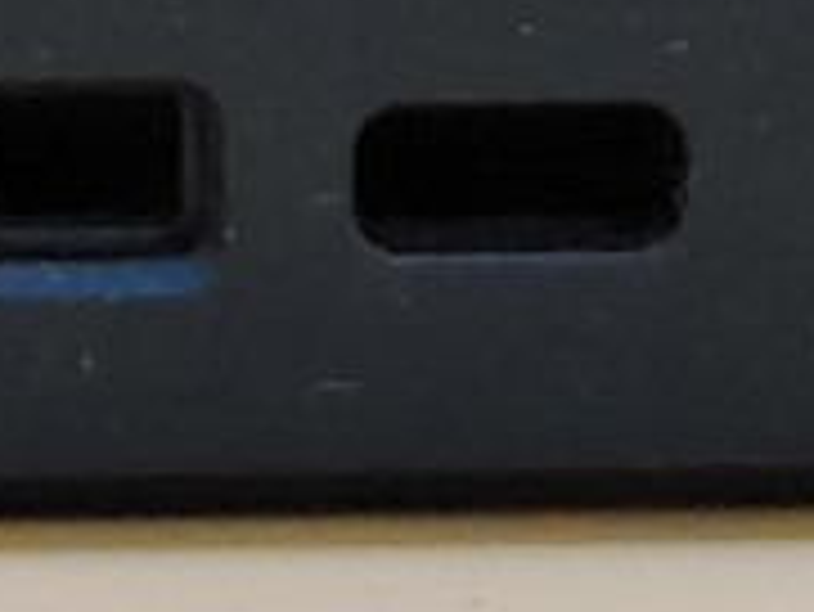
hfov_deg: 7.5
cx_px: -319
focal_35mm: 262
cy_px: -990
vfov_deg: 5.4
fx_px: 6165
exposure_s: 1/63
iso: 50
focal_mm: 4.36
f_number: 1.8
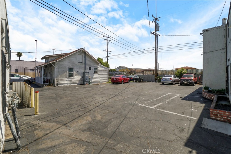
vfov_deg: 77.3
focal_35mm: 15
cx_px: 116
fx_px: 96
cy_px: 77
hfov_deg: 100.4
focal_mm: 10
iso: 100
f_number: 22
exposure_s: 1/40
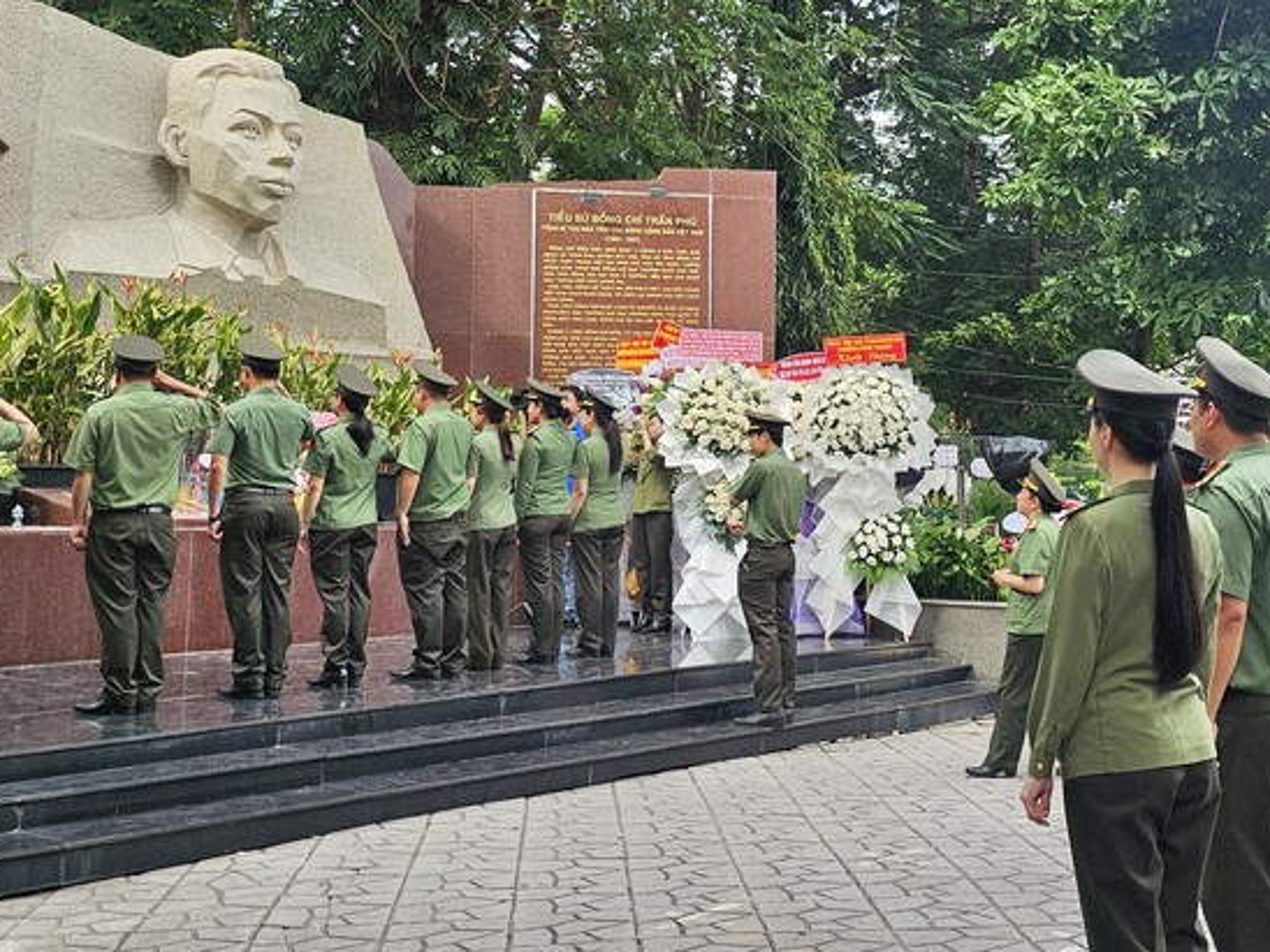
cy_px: 537
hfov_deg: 52.6
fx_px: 1284
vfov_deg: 40.6
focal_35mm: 35
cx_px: 635
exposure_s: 1/180
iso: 12
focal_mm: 6.3
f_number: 1.7
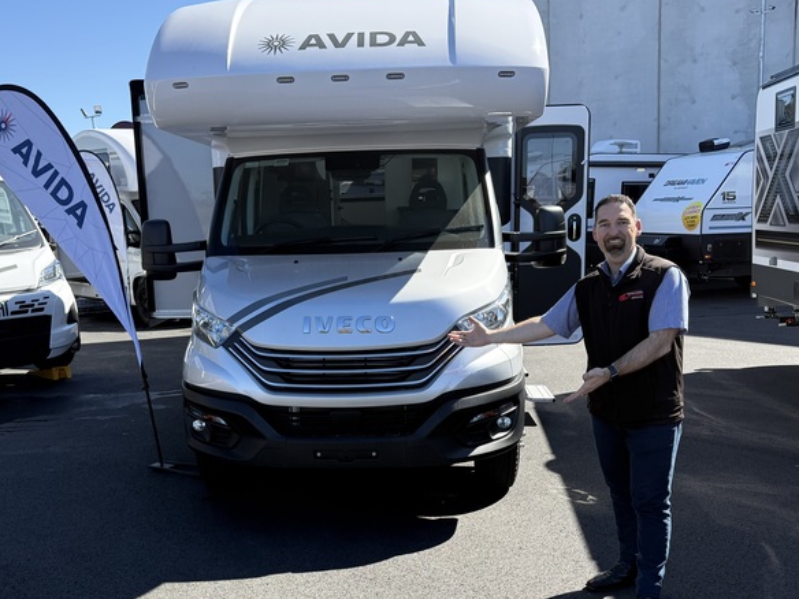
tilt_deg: -8.7
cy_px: 360
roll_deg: +2.8
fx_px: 854
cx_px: 348
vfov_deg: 38.5
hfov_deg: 50.0
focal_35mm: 37
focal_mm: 6.76
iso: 100
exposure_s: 1/2110
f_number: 1.78
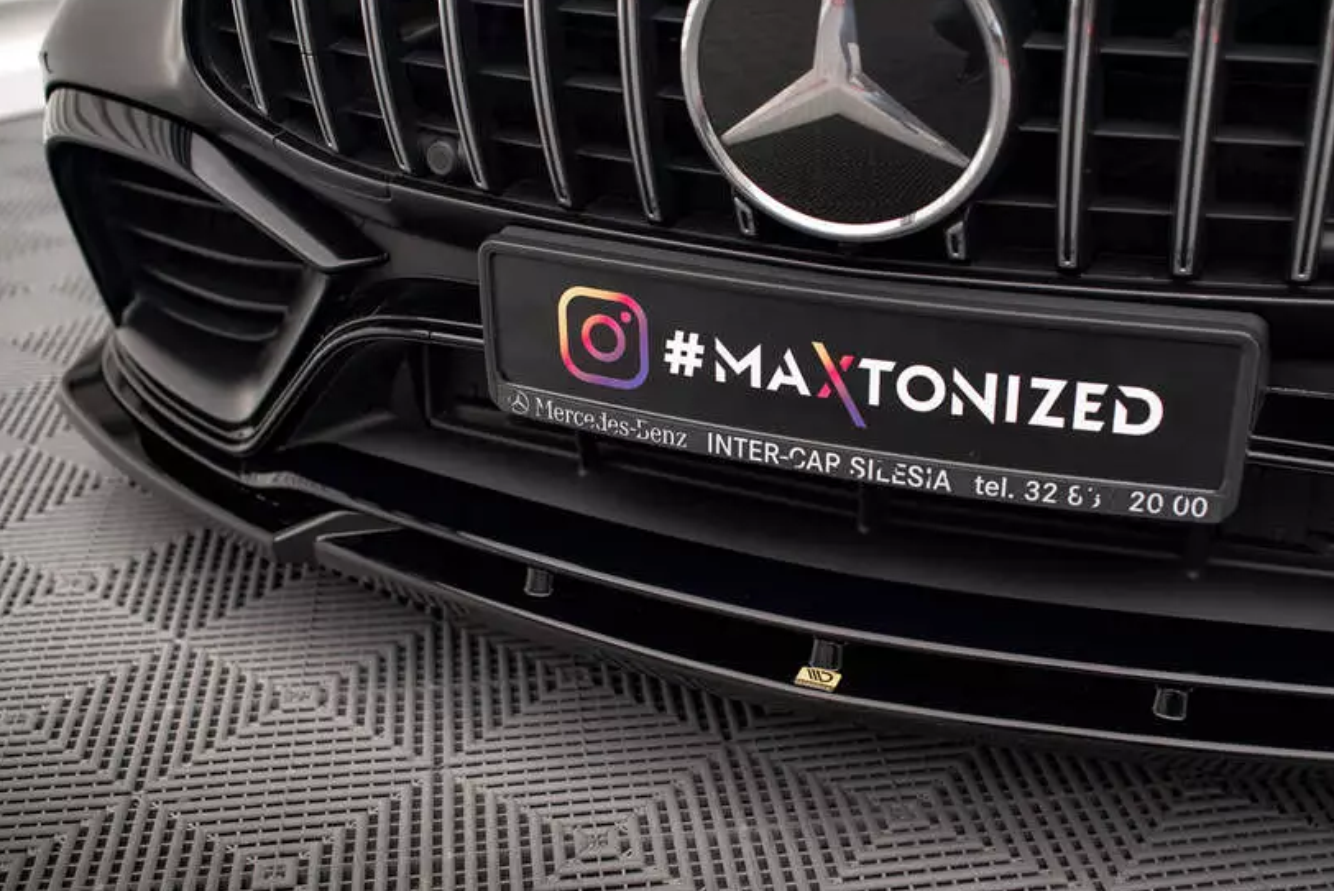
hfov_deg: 44.4
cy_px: 525
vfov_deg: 30.5
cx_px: 743
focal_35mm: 44
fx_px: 1631
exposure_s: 1/100
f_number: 2.5
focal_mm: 35
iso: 1000
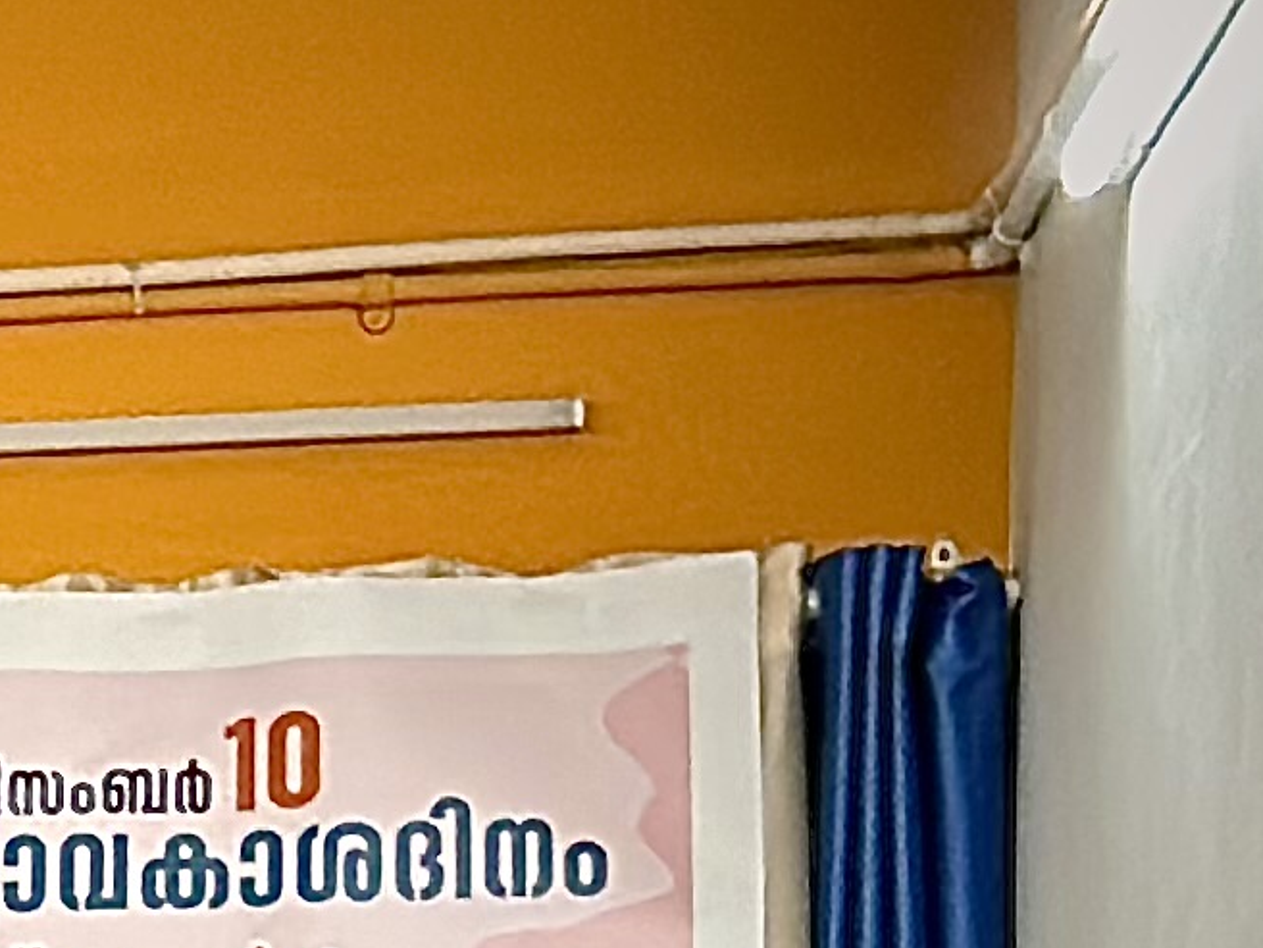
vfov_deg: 4.9
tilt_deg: -2.3
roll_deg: +0.2
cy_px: 2258
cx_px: -2532
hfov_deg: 6.2
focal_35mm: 295
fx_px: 10763
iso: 160
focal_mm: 6.86
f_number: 1.78
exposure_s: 1/50
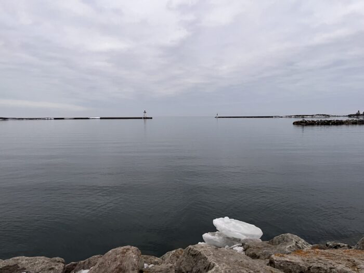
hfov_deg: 67.3
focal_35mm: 26
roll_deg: +0.0
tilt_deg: -4.0
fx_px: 273
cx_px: 182
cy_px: 136
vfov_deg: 53.1
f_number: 1.6
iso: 200
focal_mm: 5.1
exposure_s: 1/60
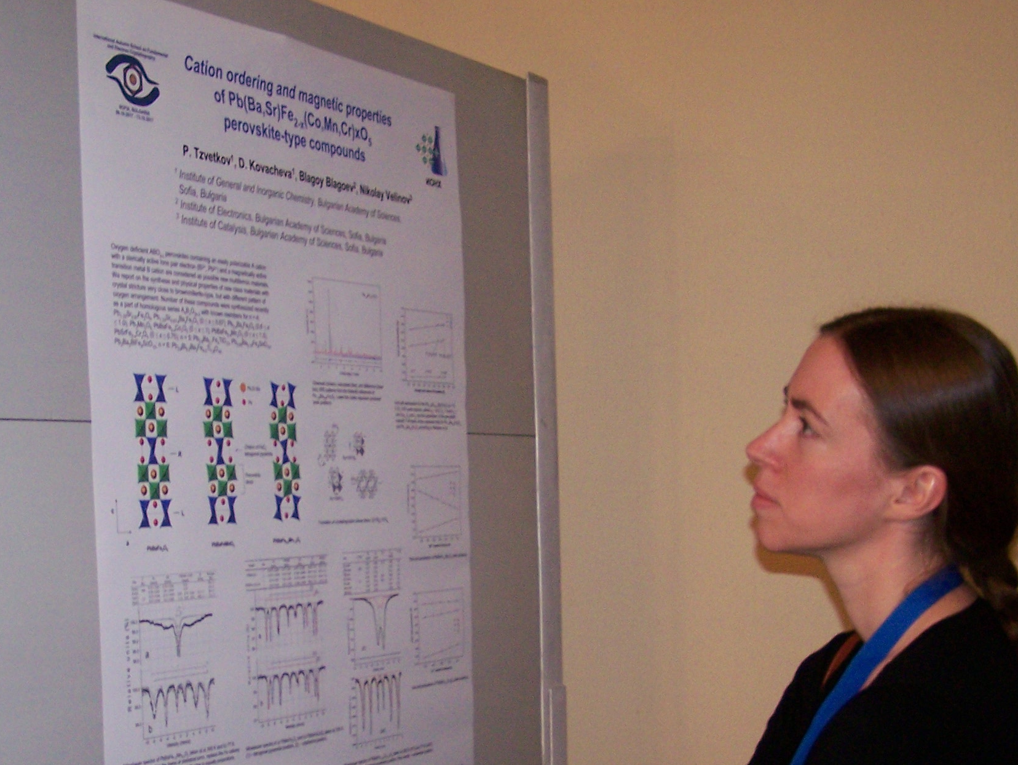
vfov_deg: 22.3
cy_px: 604
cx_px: 406
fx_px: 1913
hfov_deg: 29.7
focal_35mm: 65
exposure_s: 1/60
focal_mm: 6.3
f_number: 2.8
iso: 160
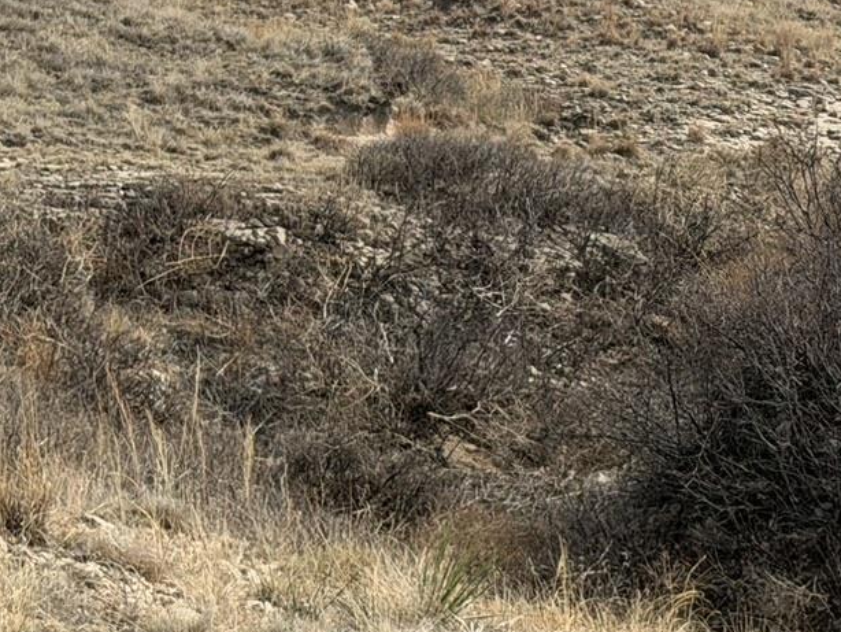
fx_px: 3889
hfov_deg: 12.2
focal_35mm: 160
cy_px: 280
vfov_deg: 9.3
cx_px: 874
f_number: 1.78
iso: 64
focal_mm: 6.76
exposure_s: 1/6024
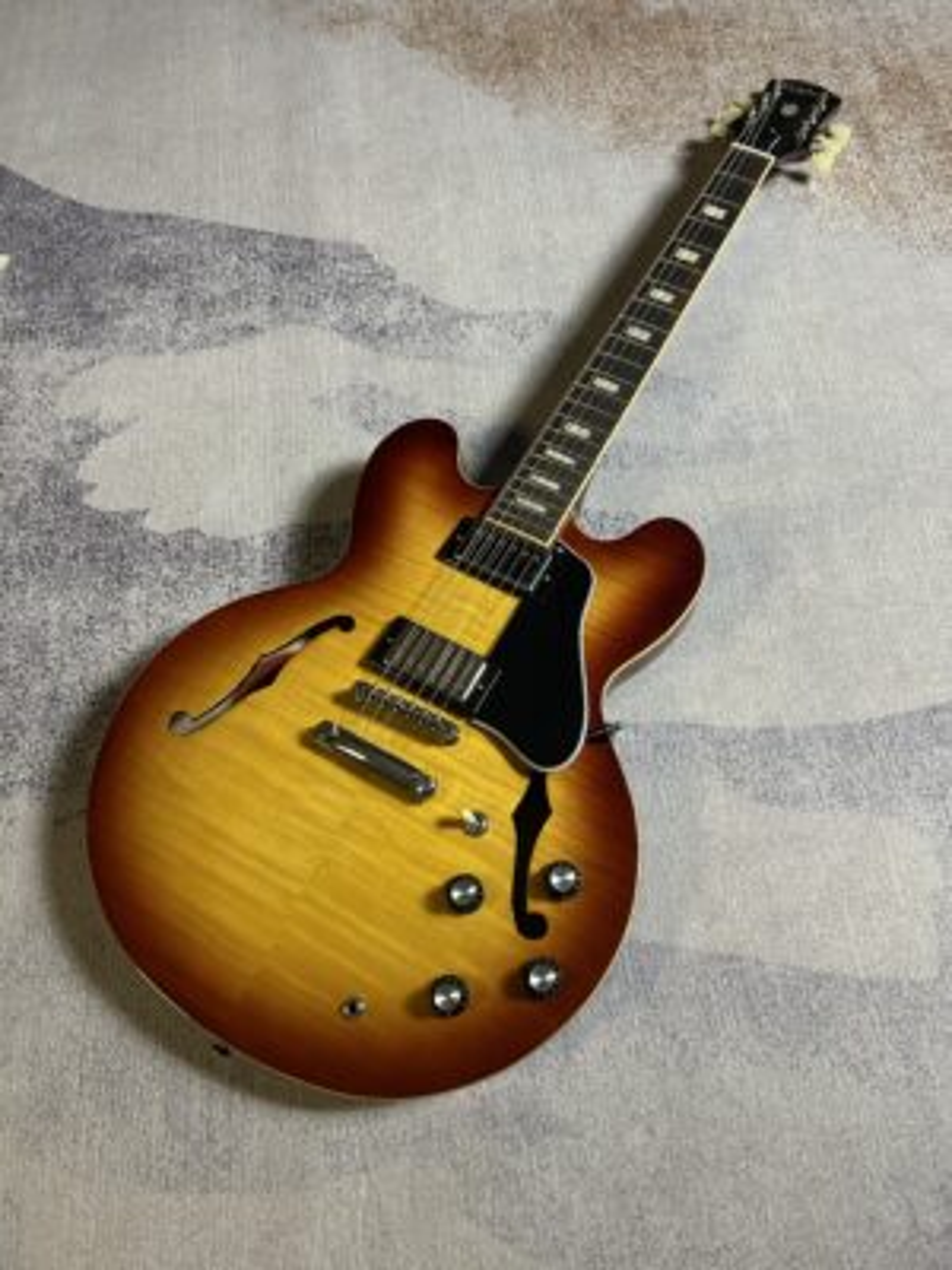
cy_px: 635
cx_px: 476
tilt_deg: -64.6
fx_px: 953
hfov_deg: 53.1
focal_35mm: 26
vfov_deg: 67.3
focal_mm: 5.7
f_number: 1.5
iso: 200
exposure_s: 1/50
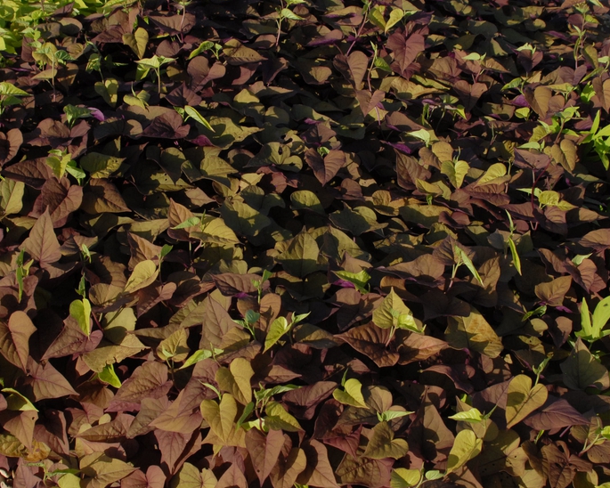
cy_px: 232
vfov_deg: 25.8
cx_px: 299
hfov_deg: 32.0
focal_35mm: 59
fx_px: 1065
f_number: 10
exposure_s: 1/350
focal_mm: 28
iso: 400
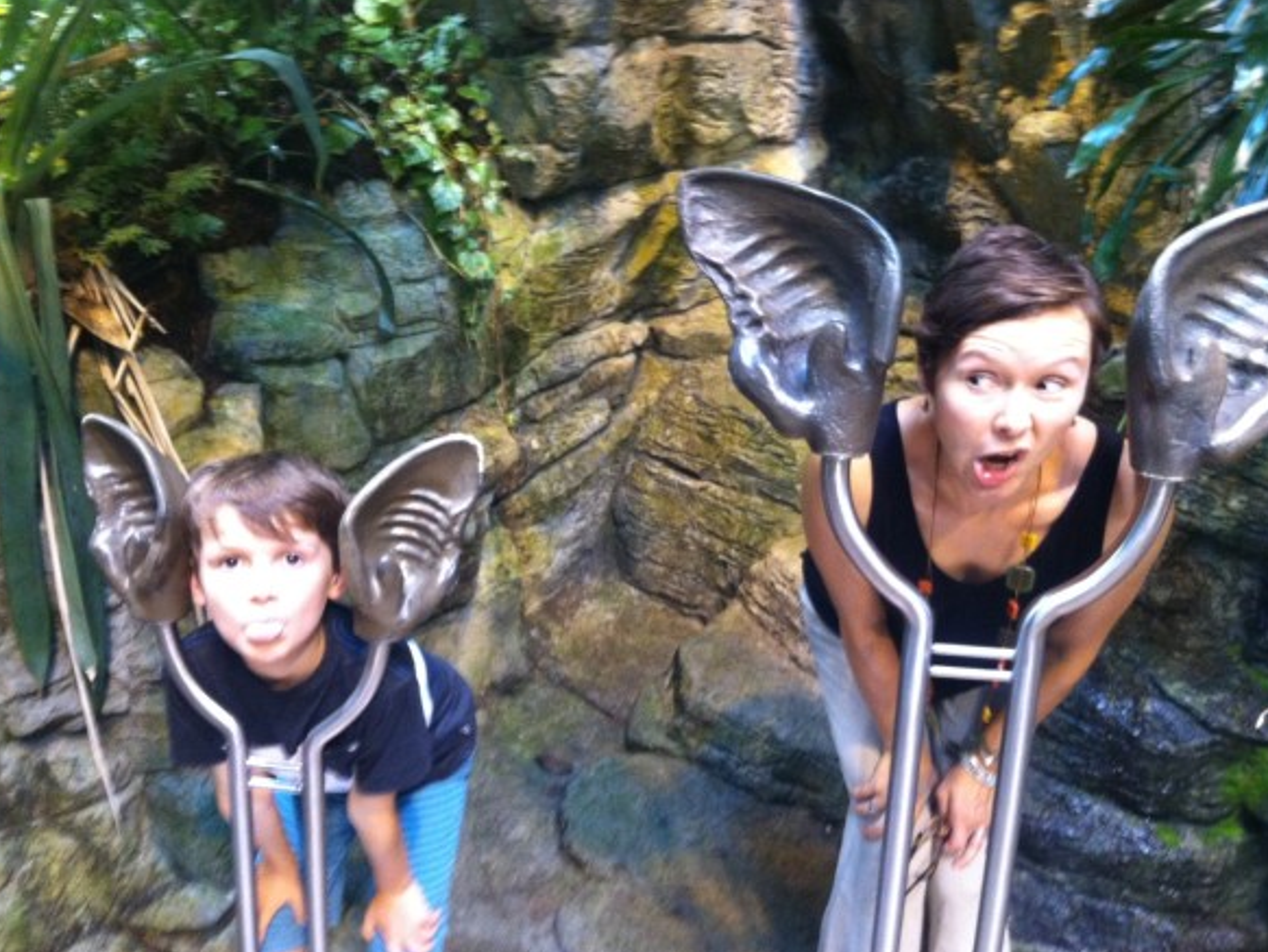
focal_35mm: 36
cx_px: 625
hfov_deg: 51.3
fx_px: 1319
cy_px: 479
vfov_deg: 39.7
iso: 320
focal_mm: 3.85
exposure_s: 1/15
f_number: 2.8
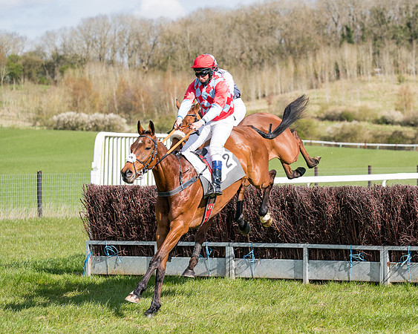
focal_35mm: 169
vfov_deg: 9.1
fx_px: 2089
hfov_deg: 11.4
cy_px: 153
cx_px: 292
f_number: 4.5
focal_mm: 118
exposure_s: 1/2000
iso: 400
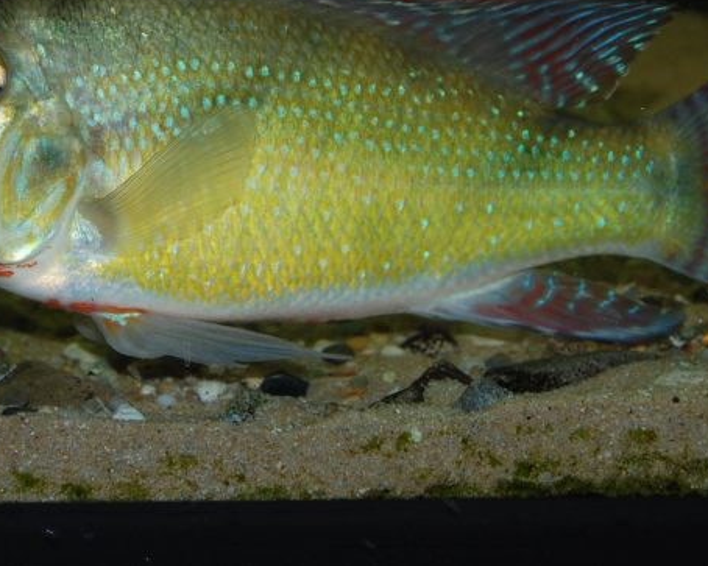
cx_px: 268
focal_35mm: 100
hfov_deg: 19.2
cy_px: 167
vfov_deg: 15.3
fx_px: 2095
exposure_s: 1/125
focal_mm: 38
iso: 200
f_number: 5.6
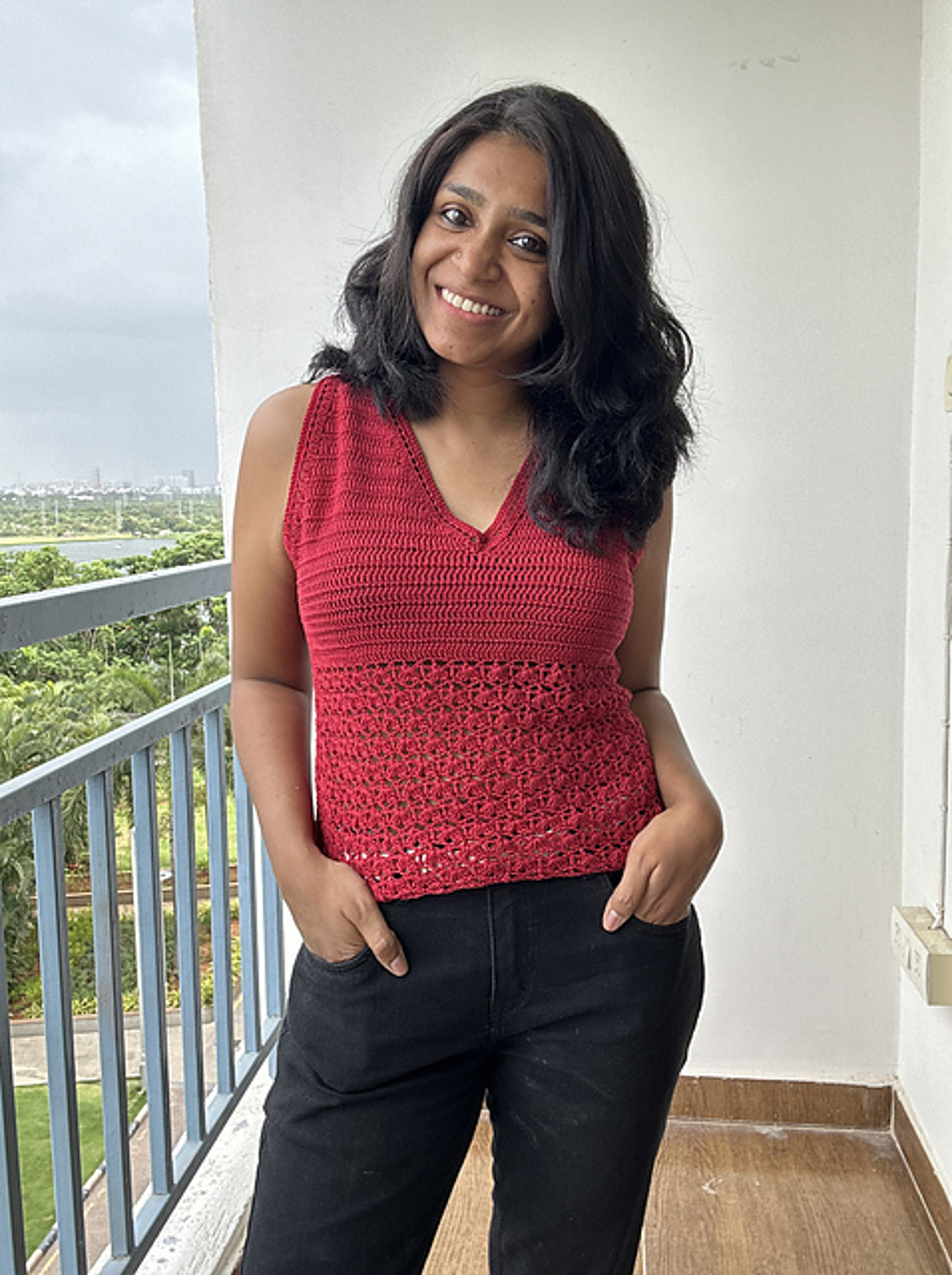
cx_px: 476
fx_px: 1103
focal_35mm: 30
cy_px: 638
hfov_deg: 46.7
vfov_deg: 60.0
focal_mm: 2.69
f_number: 1.9
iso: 25
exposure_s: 1/178
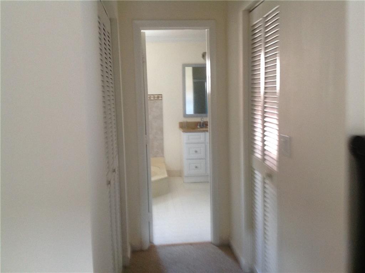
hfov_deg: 52.7
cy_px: 136
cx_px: 182
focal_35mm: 35
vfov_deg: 40.6
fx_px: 368
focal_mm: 4.28
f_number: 2.4
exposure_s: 1/15
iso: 200
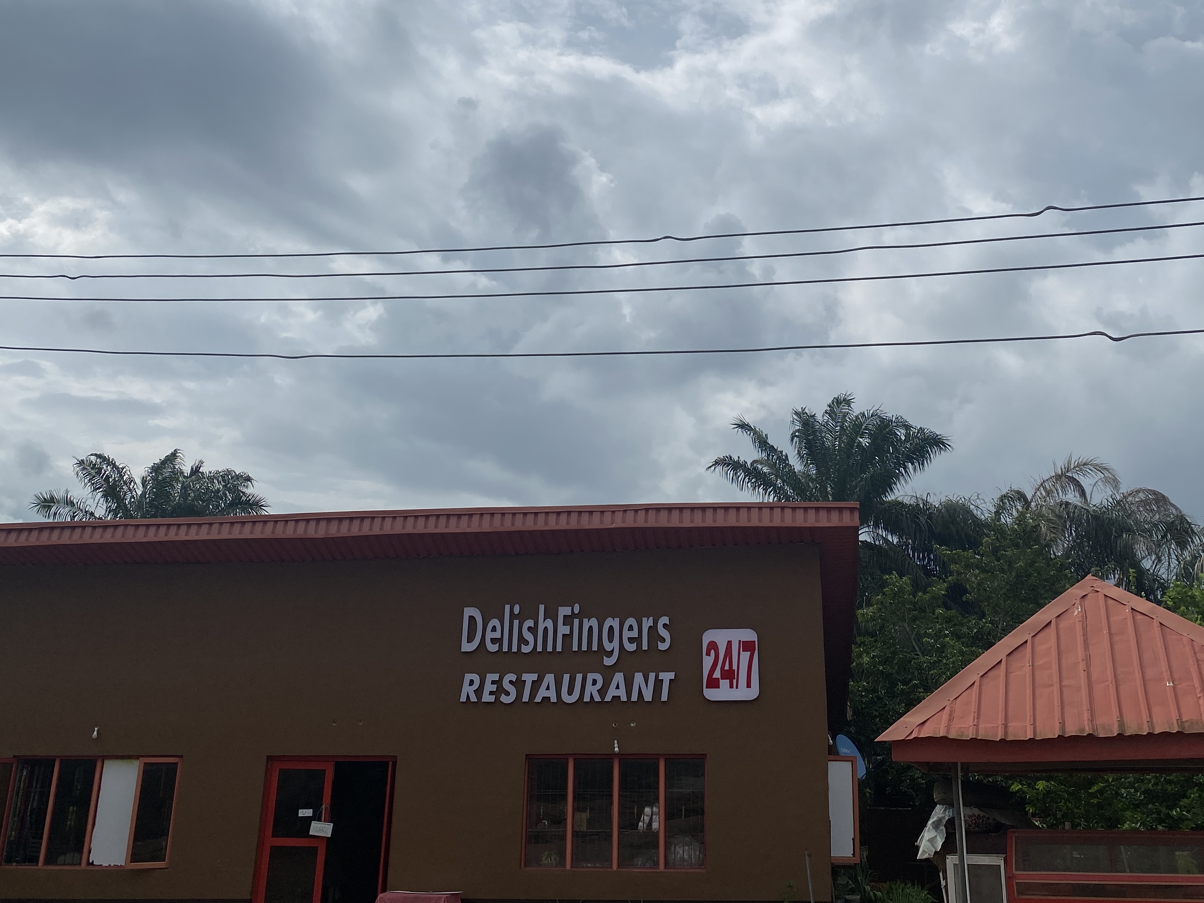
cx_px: 674
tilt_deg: +21.5
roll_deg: -0.8
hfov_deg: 51.2
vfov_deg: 39.1
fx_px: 1252
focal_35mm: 36
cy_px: 285
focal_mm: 4.25
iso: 40
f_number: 1.8
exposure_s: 1/12658
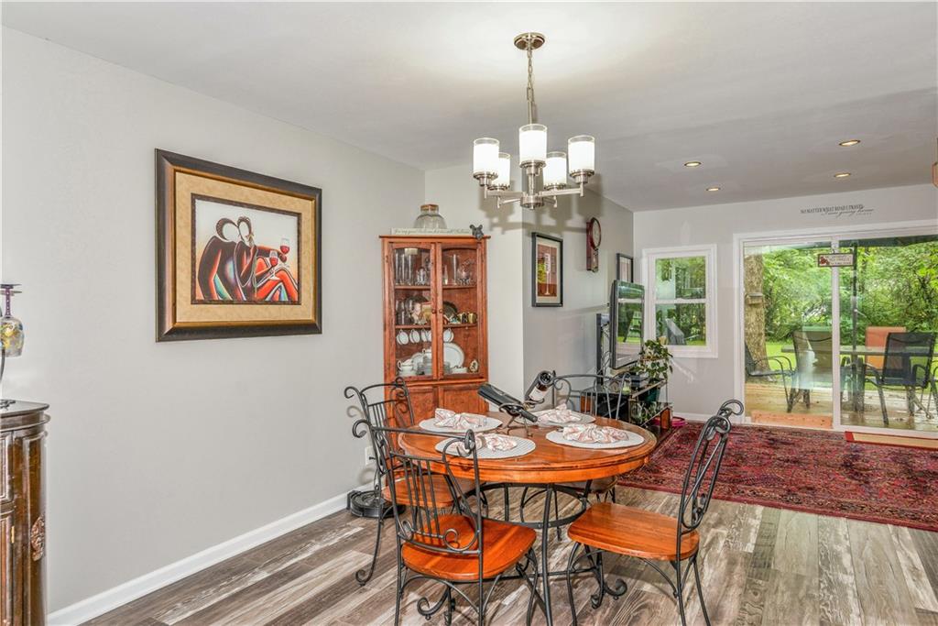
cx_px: 469
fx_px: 573
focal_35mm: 22
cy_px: 313
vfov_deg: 57.2
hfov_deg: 78.6
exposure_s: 1/60
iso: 250
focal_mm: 22
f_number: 5
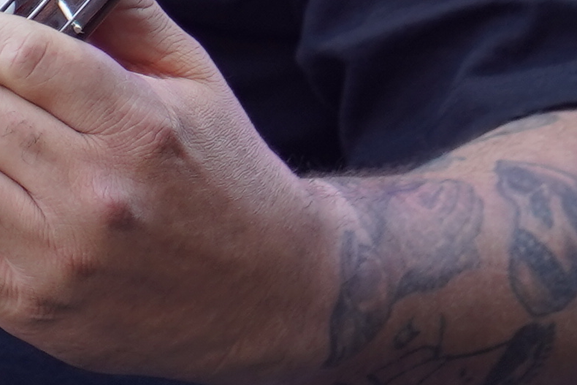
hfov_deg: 2.6
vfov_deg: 1.7
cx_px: -226
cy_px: -369
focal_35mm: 797
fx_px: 12776
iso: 250
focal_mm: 105
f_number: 4
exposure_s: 1/125
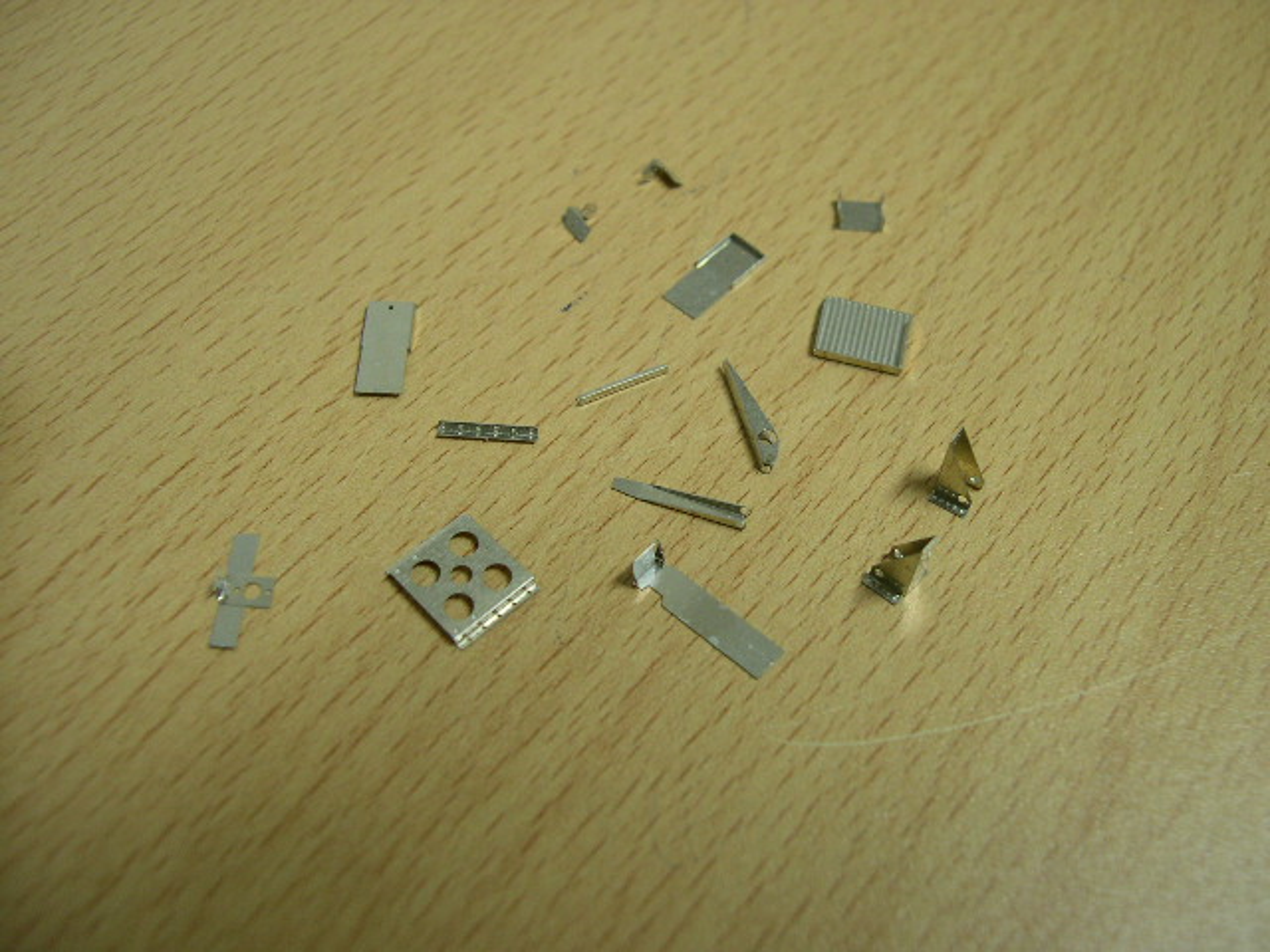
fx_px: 1394
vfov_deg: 37.7
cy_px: 476
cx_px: 635
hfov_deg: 49.0
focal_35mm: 38
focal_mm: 8
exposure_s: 1/9.9
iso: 100
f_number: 2.8
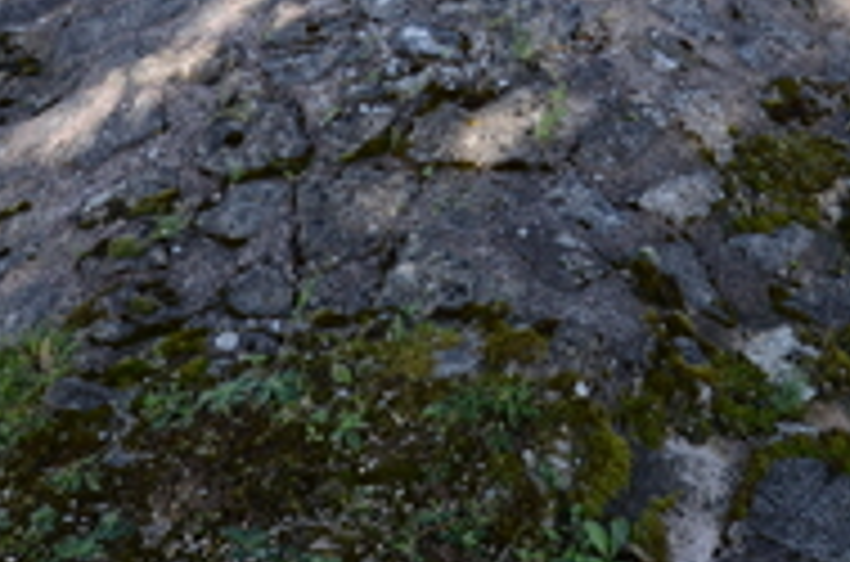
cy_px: -52
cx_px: 594
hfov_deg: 35.2
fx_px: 1319
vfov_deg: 22.7
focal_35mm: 56
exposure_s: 1/200
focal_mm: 16
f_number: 7.1
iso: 320
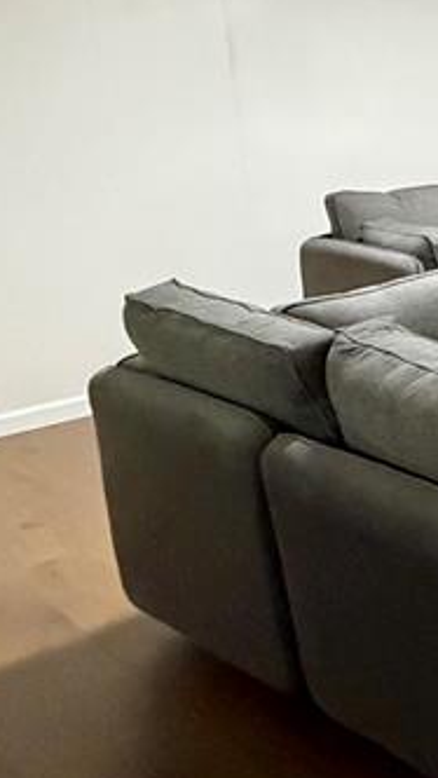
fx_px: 969
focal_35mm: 47
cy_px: 173
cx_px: 1113
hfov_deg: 14.1
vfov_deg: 42.1
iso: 640
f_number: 2.2
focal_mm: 2.22
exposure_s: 1/60
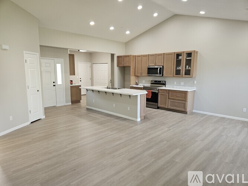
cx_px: 124
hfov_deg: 73.9
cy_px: 93
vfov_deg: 58.9
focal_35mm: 23
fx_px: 165
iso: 160
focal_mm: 5.4
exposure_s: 1/120
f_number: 1.8
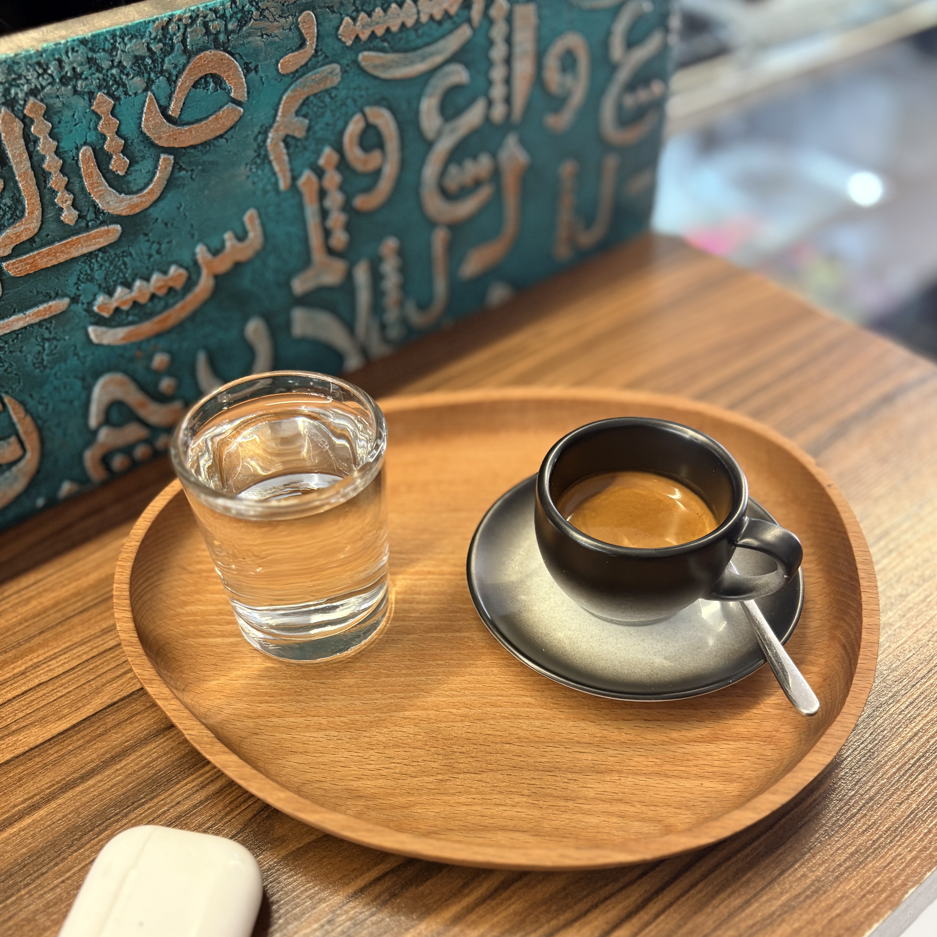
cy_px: 623
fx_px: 949
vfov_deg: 51.6
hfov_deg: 52.5
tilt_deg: -48.5
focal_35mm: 31
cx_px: 473
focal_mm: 5.96
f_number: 1.6
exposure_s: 1/50
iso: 200
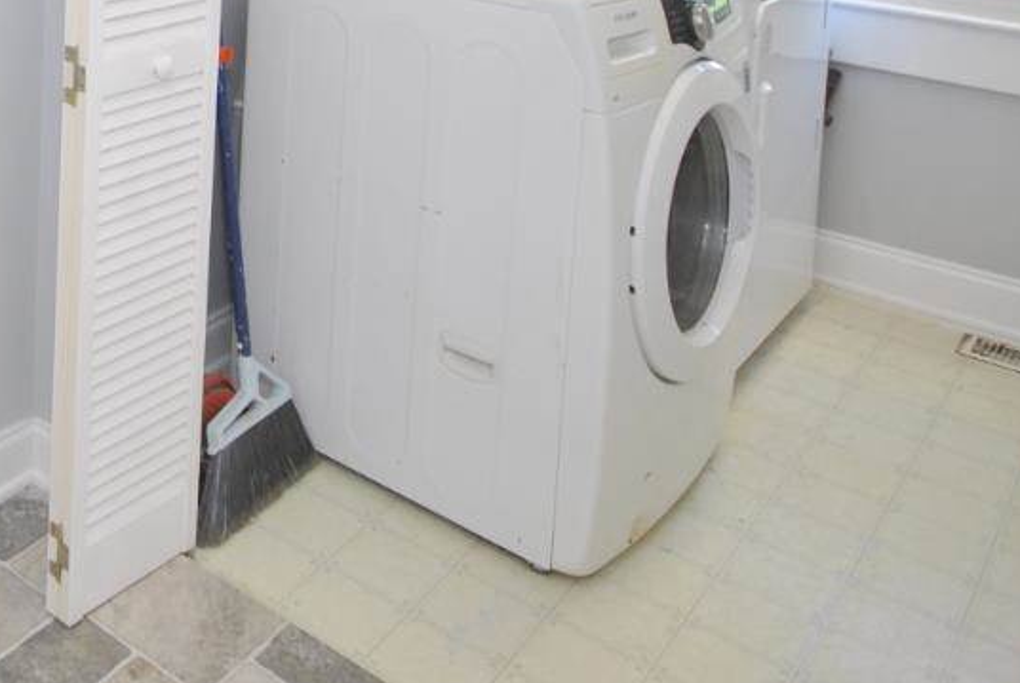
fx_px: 1192
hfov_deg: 39.4
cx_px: -57
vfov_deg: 27.7
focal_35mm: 42
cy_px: -158
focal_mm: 10
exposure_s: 1/50
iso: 200
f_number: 4
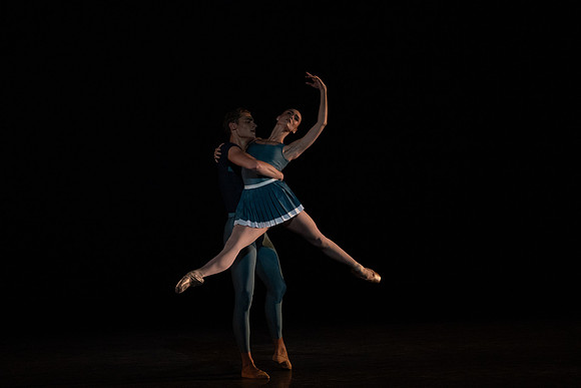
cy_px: 194
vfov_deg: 4.0
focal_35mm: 348
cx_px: 290
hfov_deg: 5.9
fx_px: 5617
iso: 8000
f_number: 5.6
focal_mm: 348
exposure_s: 1/320
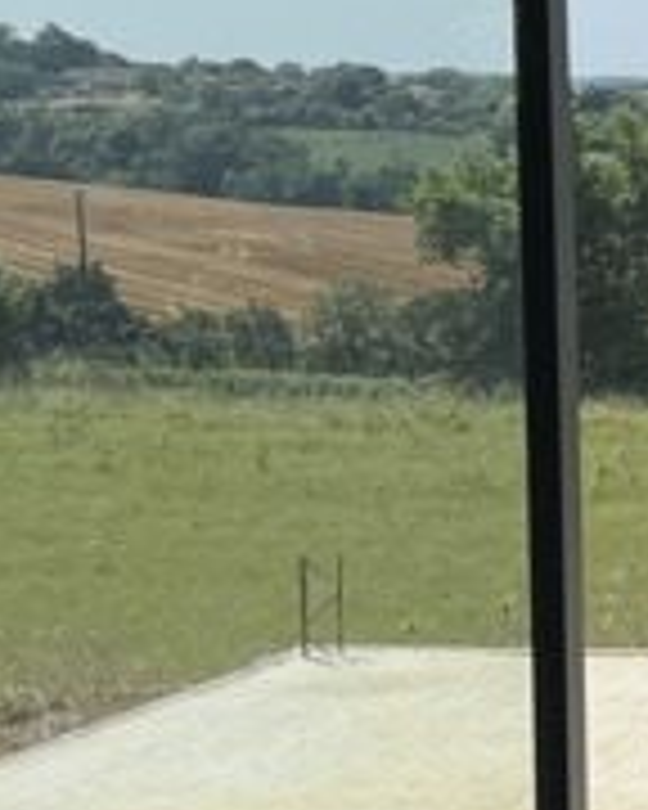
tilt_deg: -6.0
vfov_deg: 17.0
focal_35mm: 113
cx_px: 1638
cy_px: 432
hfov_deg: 11.1
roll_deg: -0.1
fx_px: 2709
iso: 50
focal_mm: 5.1
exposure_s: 1/6494
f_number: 1.6
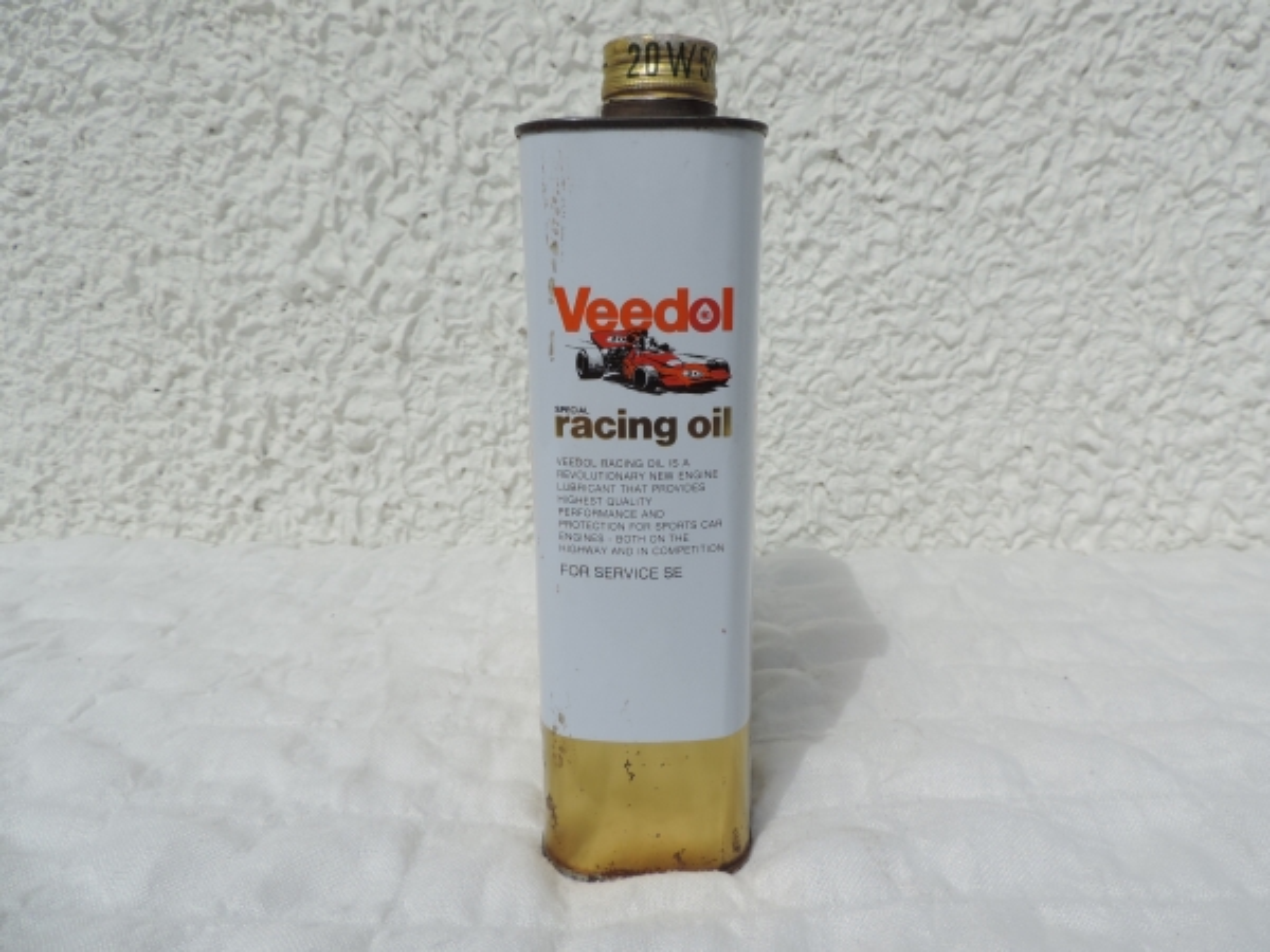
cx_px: 635
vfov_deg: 56.8
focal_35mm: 24
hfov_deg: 71.6
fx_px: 881
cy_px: 476
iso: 80
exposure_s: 1/2000
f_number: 3.3
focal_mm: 4.3
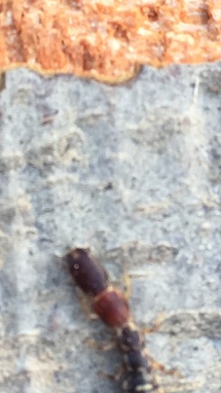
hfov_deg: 22.5
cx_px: 61
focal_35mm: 53
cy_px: 251
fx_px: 552
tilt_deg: -82.3
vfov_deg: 38.9
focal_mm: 4.15
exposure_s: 1/100
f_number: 2.2
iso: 40
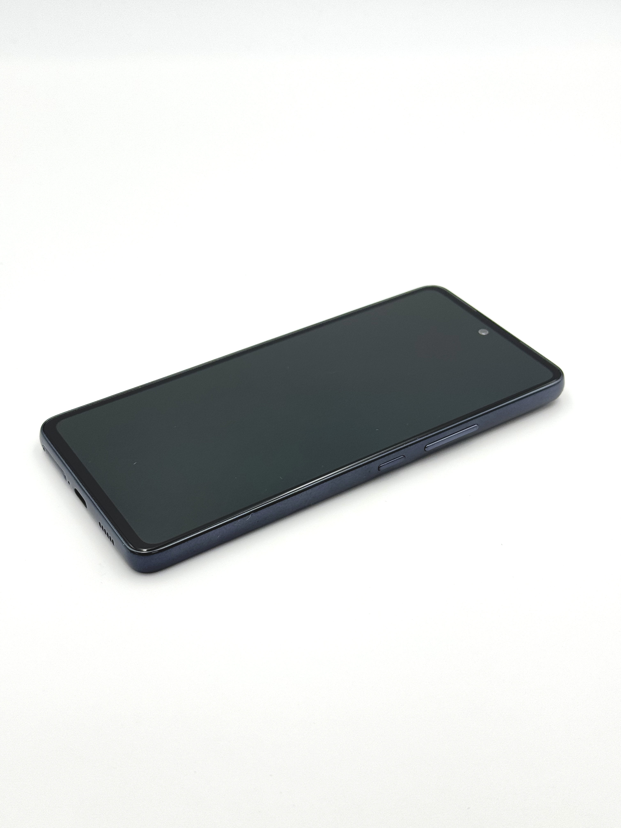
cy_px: 414
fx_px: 1148
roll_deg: -0.8
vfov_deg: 39.7
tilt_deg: -37.5
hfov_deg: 30.3
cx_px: 310
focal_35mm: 48
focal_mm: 6.76
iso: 64
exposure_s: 1/407
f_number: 1.78
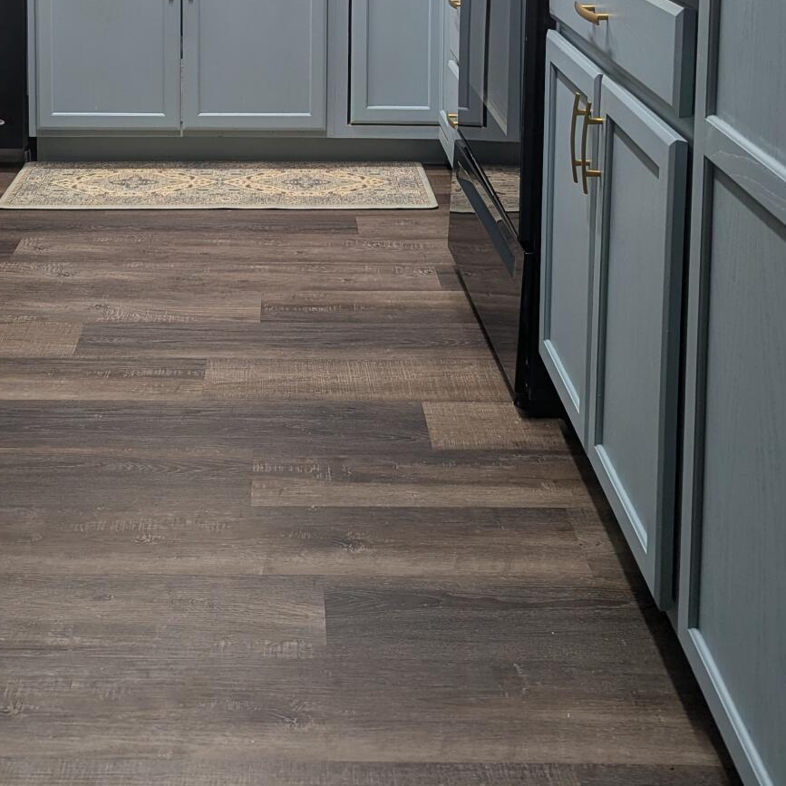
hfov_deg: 34.5
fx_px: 1259
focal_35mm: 49
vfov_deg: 31.4
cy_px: -43
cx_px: 283
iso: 46
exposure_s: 1/60
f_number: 1.85
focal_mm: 6.81
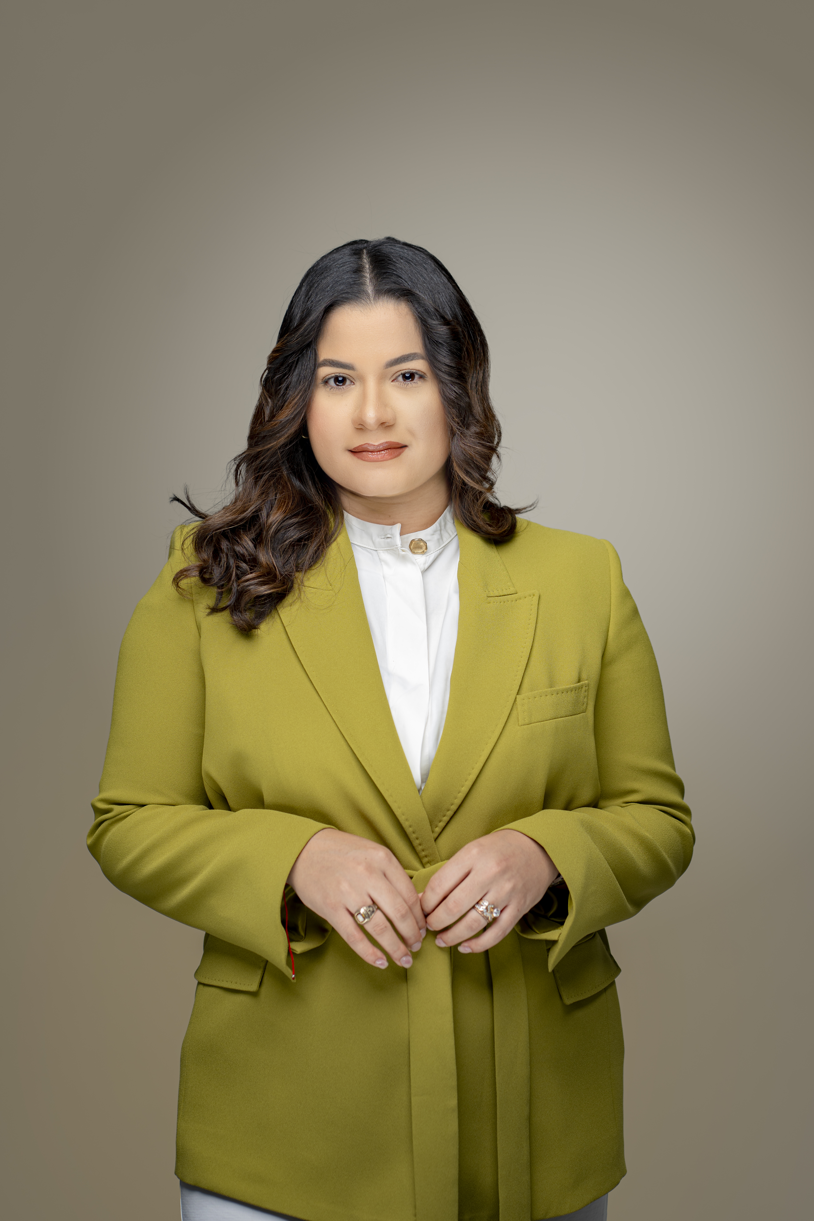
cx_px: 407
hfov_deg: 16.1
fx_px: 2883
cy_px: 610
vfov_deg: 23.9
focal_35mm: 85
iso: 125
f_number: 3.5
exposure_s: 1/160
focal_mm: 85
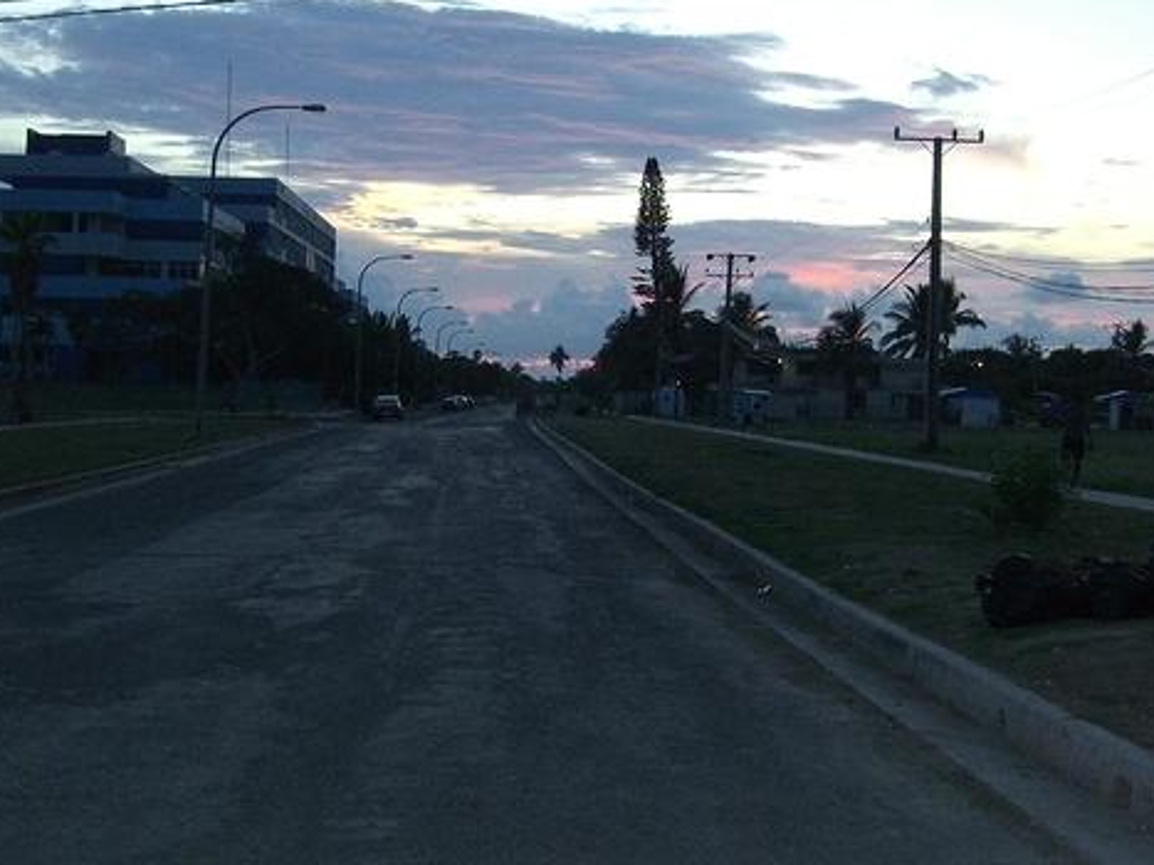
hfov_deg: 30.7
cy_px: 390
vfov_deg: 23.3
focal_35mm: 63
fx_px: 2100
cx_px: 576
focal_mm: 9.5
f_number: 3.1
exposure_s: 1/60
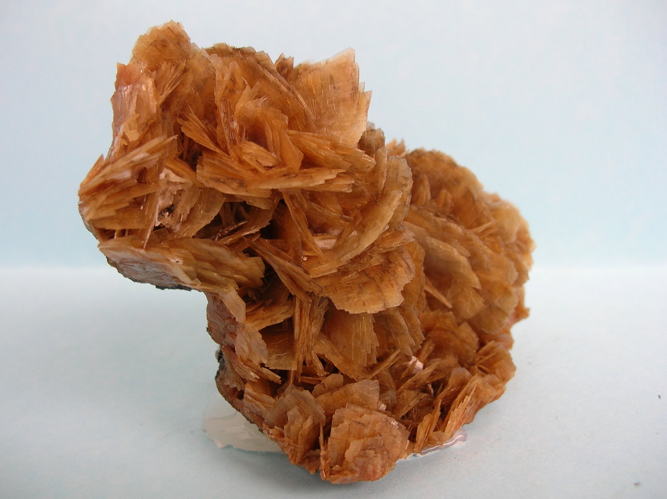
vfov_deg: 39.6
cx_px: 334
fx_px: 693
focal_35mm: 36
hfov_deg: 51.4
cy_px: 250
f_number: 2.7
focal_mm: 6
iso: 50
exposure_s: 1/13.4
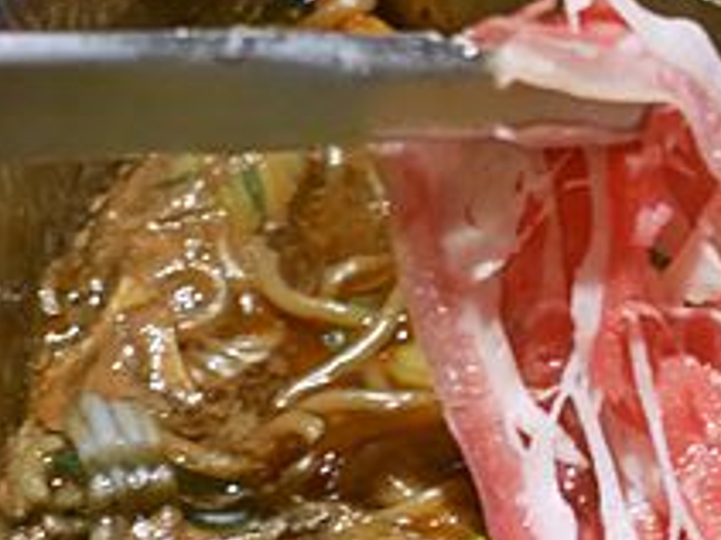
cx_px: 1131
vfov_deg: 6.3
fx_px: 4934
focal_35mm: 237
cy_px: 197
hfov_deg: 8.2
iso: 320
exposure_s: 1/60
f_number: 1.8
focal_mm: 25
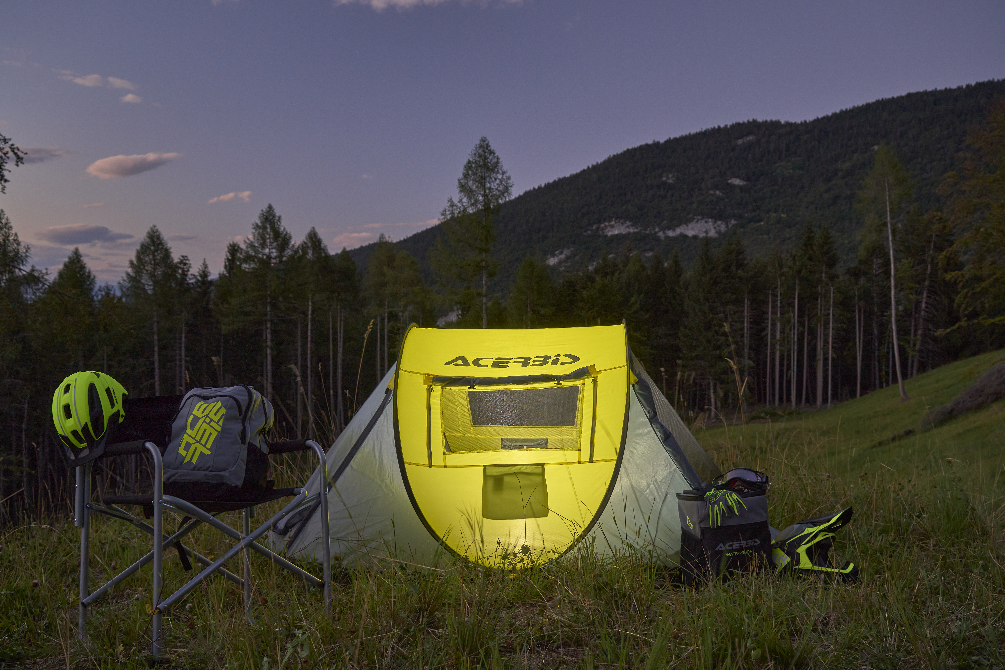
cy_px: 335
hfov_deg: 51.9
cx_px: 502
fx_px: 1033
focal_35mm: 37
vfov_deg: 35.9
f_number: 6.3
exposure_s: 1.3
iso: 400
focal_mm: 37
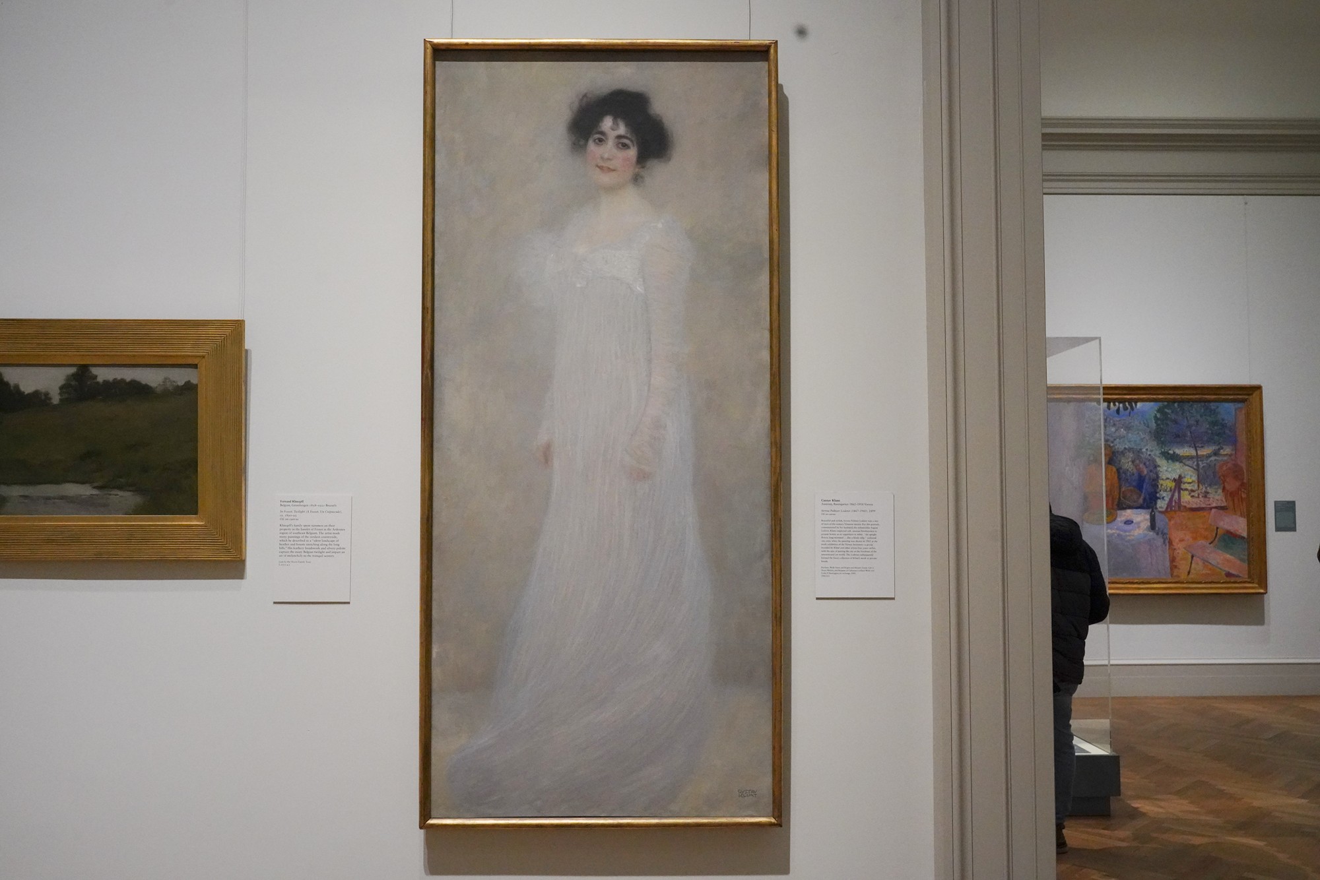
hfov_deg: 61.9
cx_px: 660
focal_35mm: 30
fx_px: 1100
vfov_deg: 43.6
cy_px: 440
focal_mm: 30
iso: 8000
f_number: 9
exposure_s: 1/100
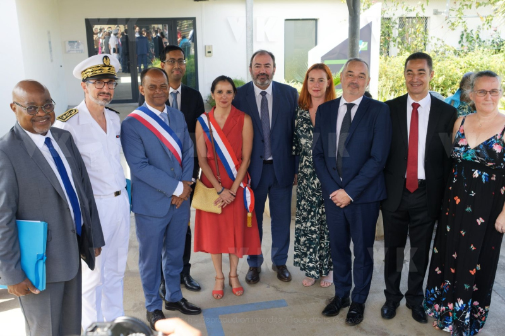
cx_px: 252
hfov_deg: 53.1
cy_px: 168
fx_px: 505
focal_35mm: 36
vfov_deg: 36.9
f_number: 8
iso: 640
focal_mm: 24
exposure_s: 1/250
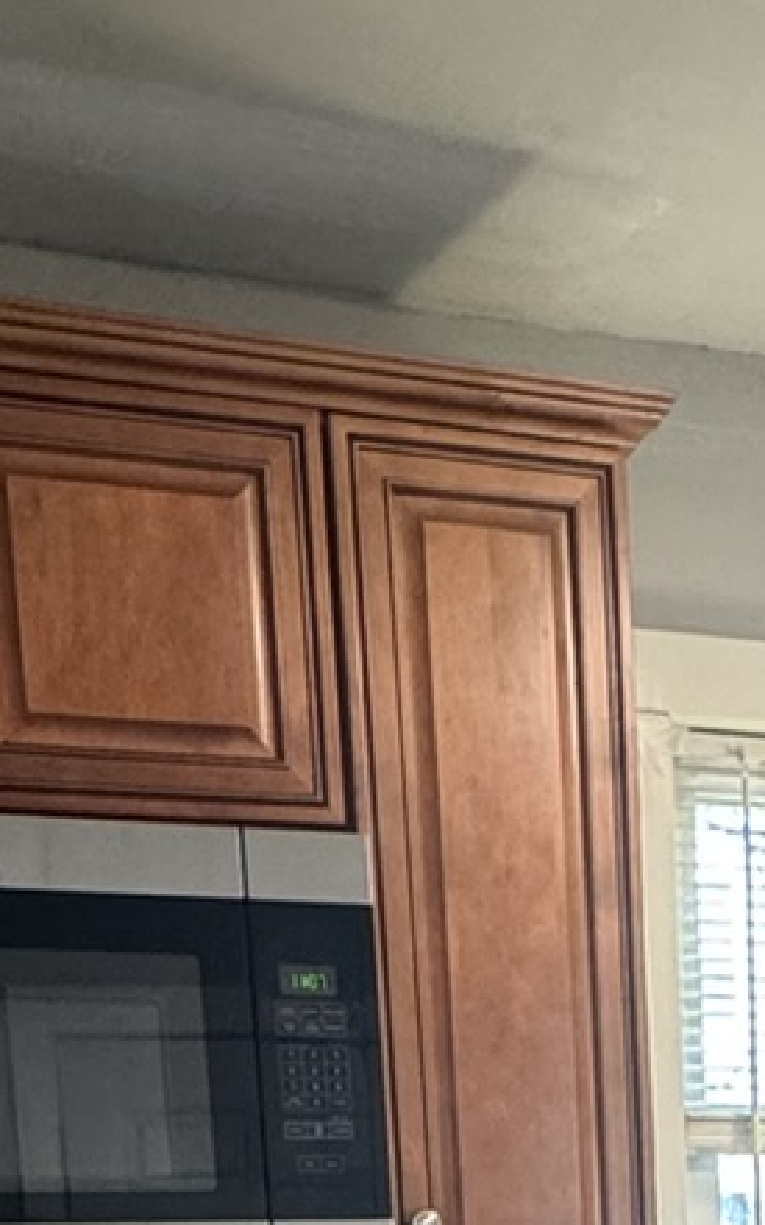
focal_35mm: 69
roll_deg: +2.5
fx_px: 2302
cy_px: 1776
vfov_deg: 24.2
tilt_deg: -12.4
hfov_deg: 18.3
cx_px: 796
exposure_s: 1/60
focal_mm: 2.22
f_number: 2.2
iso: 250
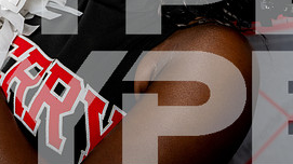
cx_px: 105
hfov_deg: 25.5
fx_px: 644
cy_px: -22
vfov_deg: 14.2
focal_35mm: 83
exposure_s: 1/250
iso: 100
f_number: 4.5
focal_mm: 37
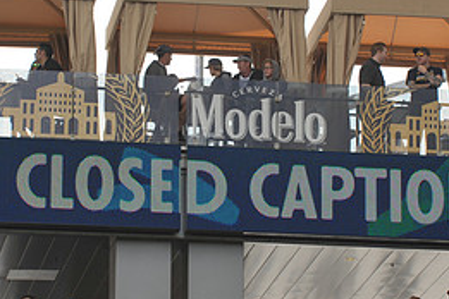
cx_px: 224
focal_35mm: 289
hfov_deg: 7.1
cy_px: 127
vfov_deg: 4.8
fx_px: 3604
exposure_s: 1/320
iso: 320
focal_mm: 130
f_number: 10
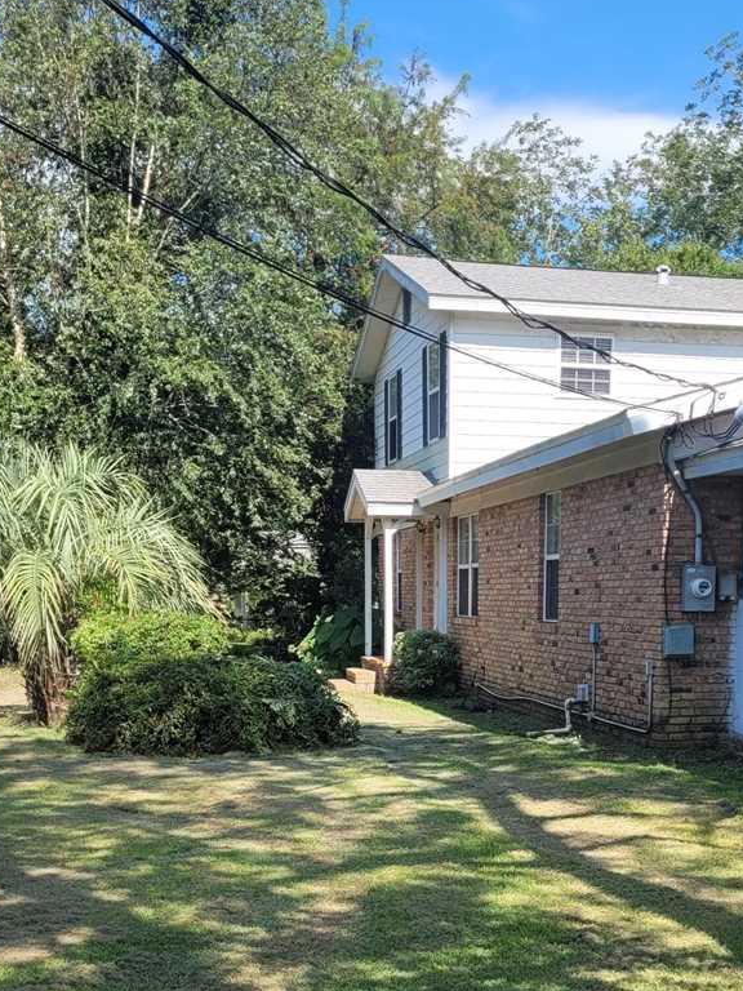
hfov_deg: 27.9
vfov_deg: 35.1
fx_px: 1488
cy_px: 849
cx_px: 479
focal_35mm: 52
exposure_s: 1/1314
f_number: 1.8
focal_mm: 5.4
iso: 40
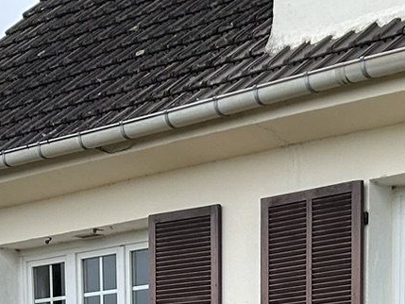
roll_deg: +0.6
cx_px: 275
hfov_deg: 15.8
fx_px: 1451
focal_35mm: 124
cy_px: 654
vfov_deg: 10.7
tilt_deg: -6.2
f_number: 1.5
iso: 50
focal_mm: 5.7
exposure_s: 1/1377
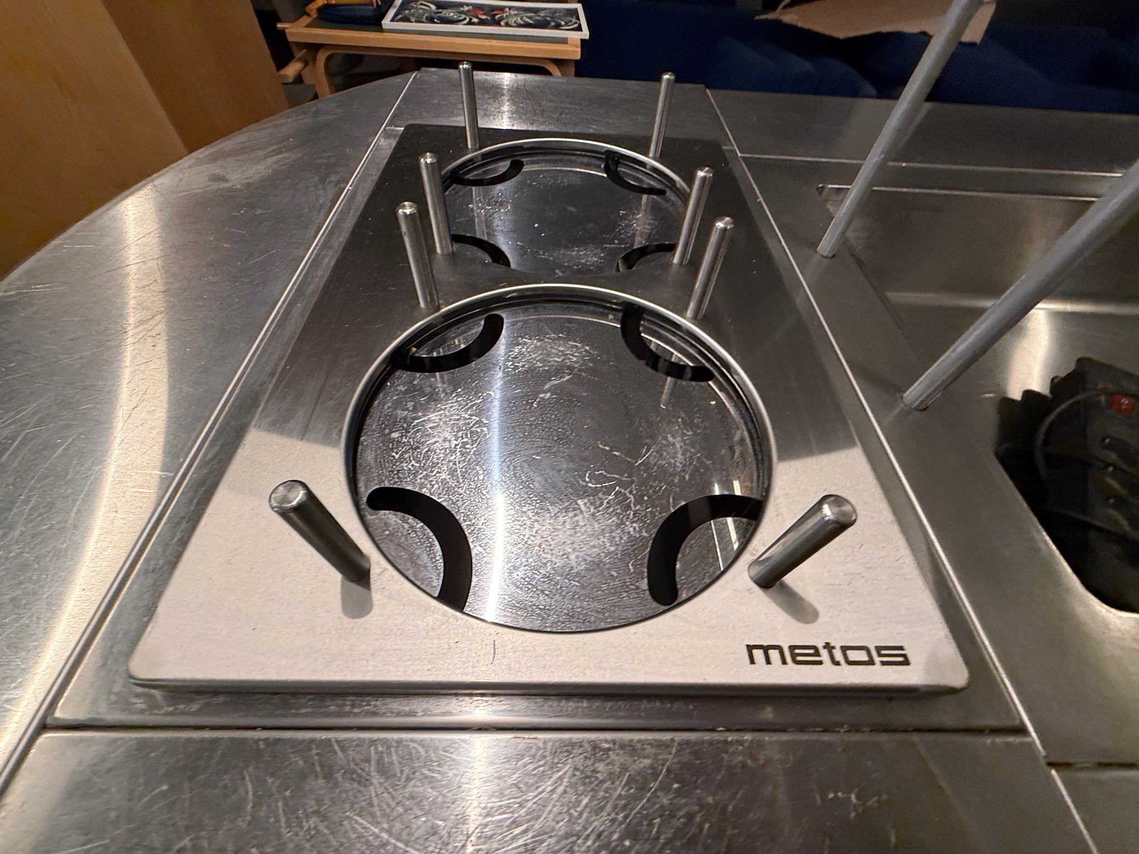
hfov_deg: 102.1
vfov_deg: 85.7
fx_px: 461
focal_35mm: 14
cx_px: 570
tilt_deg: -50.9
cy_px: 427
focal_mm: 2.22
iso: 160
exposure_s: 1/50
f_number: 2.2
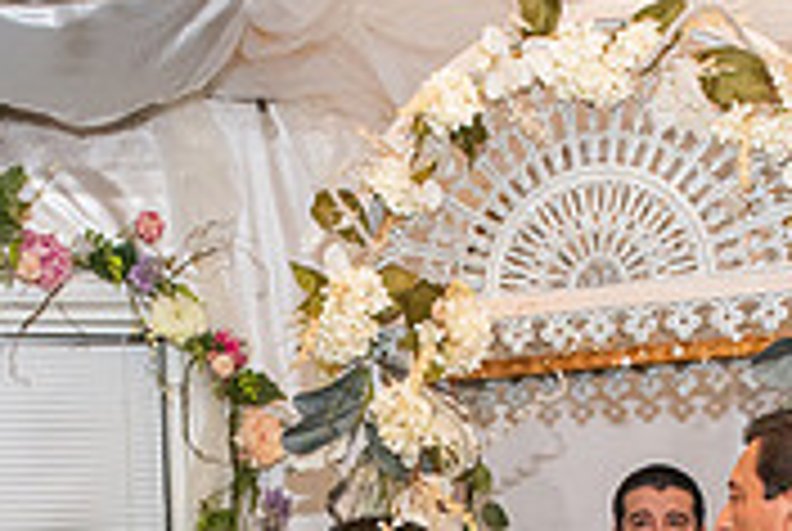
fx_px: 1741
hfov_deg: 25.6
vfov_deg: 15.9
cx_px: 423
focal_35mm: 79
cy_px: 790
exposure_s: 1/125
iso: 1600
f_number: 4.5
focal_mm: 24
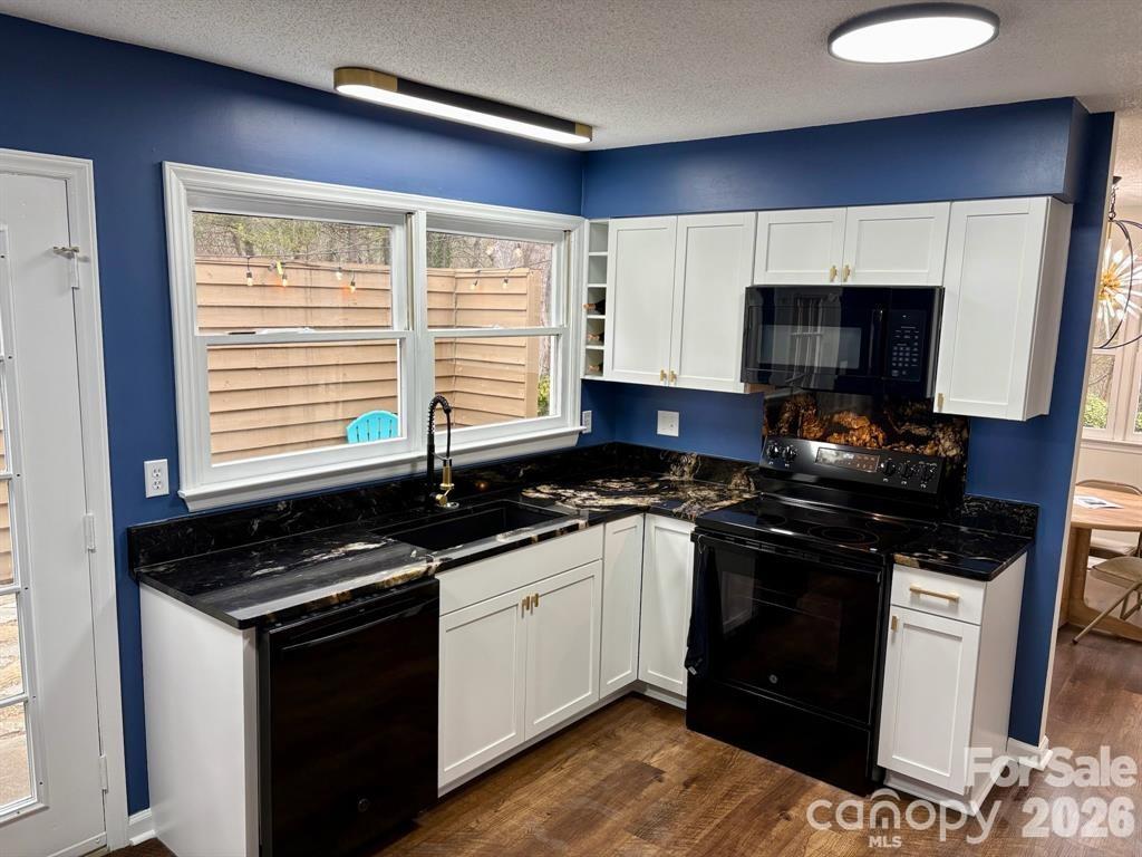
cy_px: 428
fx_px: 858
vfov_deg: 53.1
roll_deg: -1.0
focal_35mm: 26
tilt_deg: -8.3
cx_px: 571
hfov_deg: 67.3
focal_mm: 5.96
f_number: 1.6
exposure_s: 1/120
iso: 100
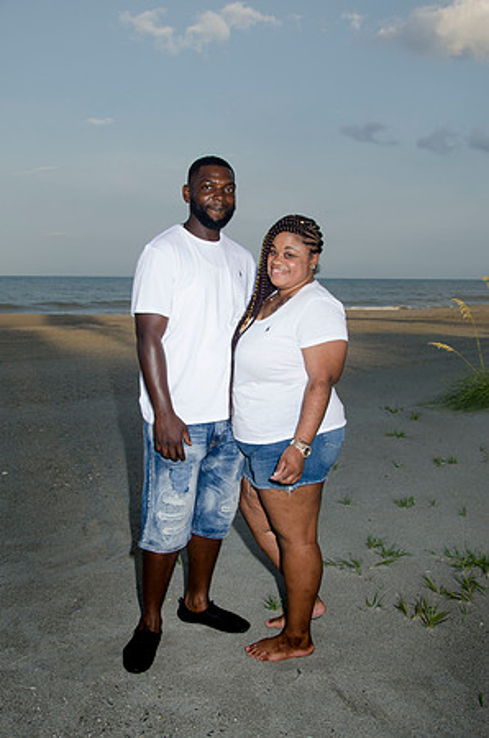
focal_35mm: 38
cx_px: 244
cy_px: 369
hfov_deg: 35.3
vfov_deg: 51.4
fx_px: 768
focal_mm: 25
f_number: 7.1
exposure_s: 1/250
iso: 100
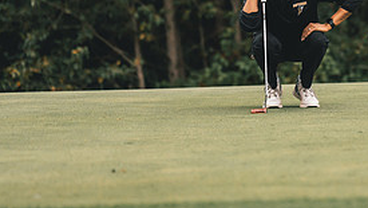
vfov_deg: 3.7
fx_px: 3231
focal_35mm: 331
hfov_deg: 6.5
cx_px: 312
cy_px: 23
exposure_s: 1/3200
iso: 800
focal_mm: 150
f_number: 2.8
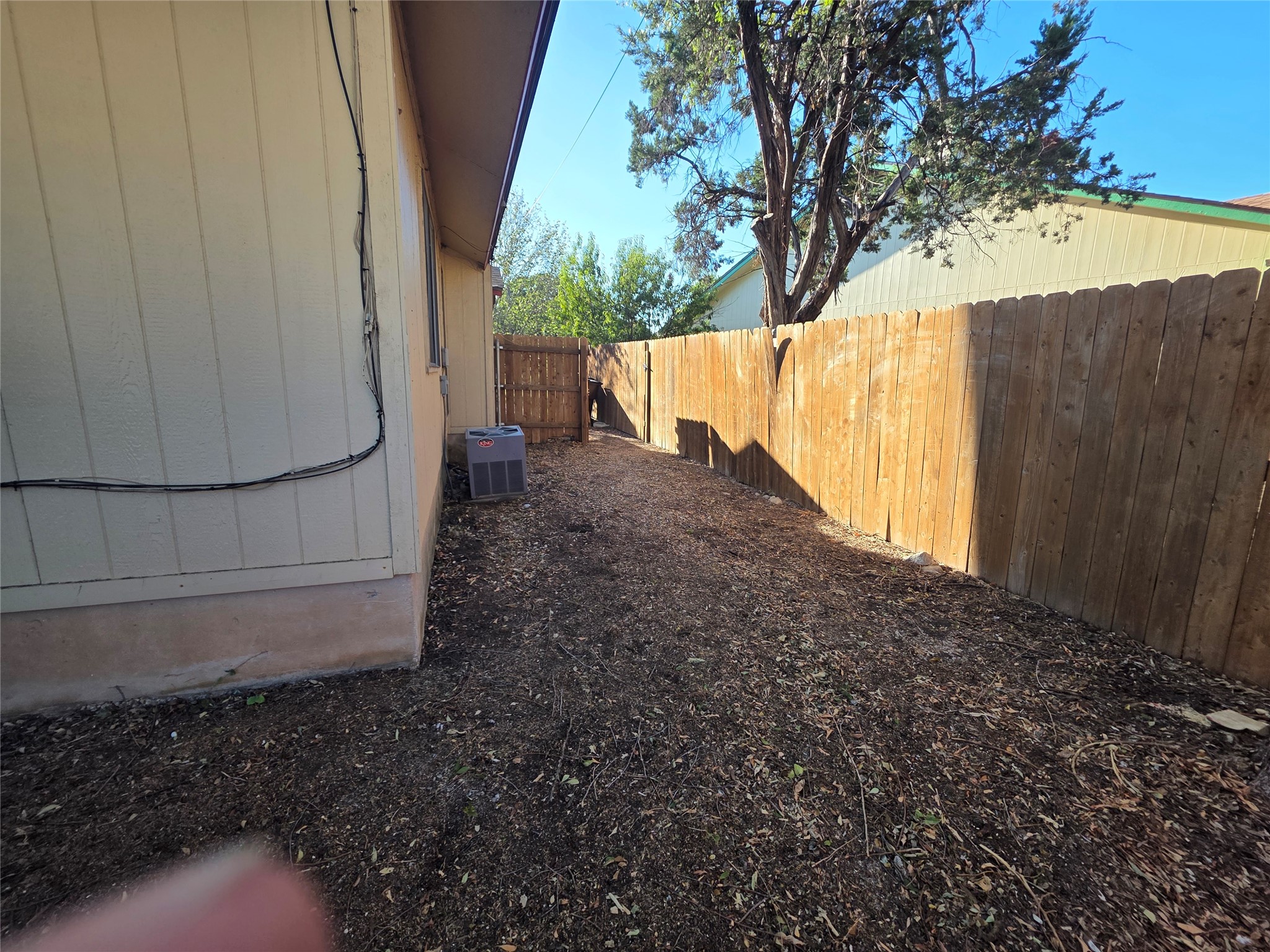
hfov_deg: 106.2
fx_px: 477
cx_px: 635
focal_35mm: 13
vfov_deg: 89.9
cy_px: 476
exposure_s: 1/445
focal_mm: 2.2
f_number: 1.9
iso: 40
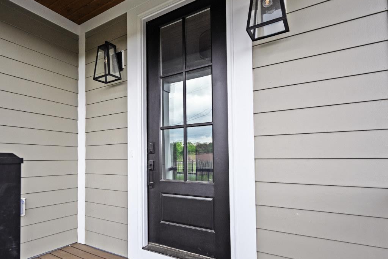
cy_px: 149
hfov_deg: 76.8
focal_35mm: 22
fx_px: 237
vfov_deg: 57.0
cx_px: 139
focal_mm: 15
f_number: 4.5
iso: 200
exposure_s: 1/250
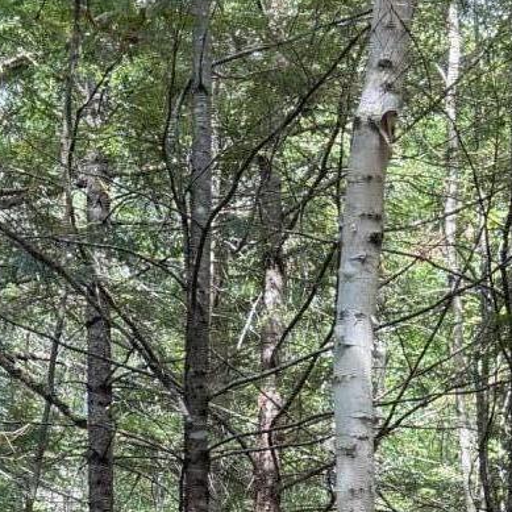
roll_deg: +1.0
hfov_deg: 15.7
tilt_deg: -3.2
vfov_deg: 14.0
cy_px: 946
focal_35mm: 109
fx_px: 1824
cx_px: 505
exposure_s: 1/121
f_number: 1.78
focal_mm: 6.76
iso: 100
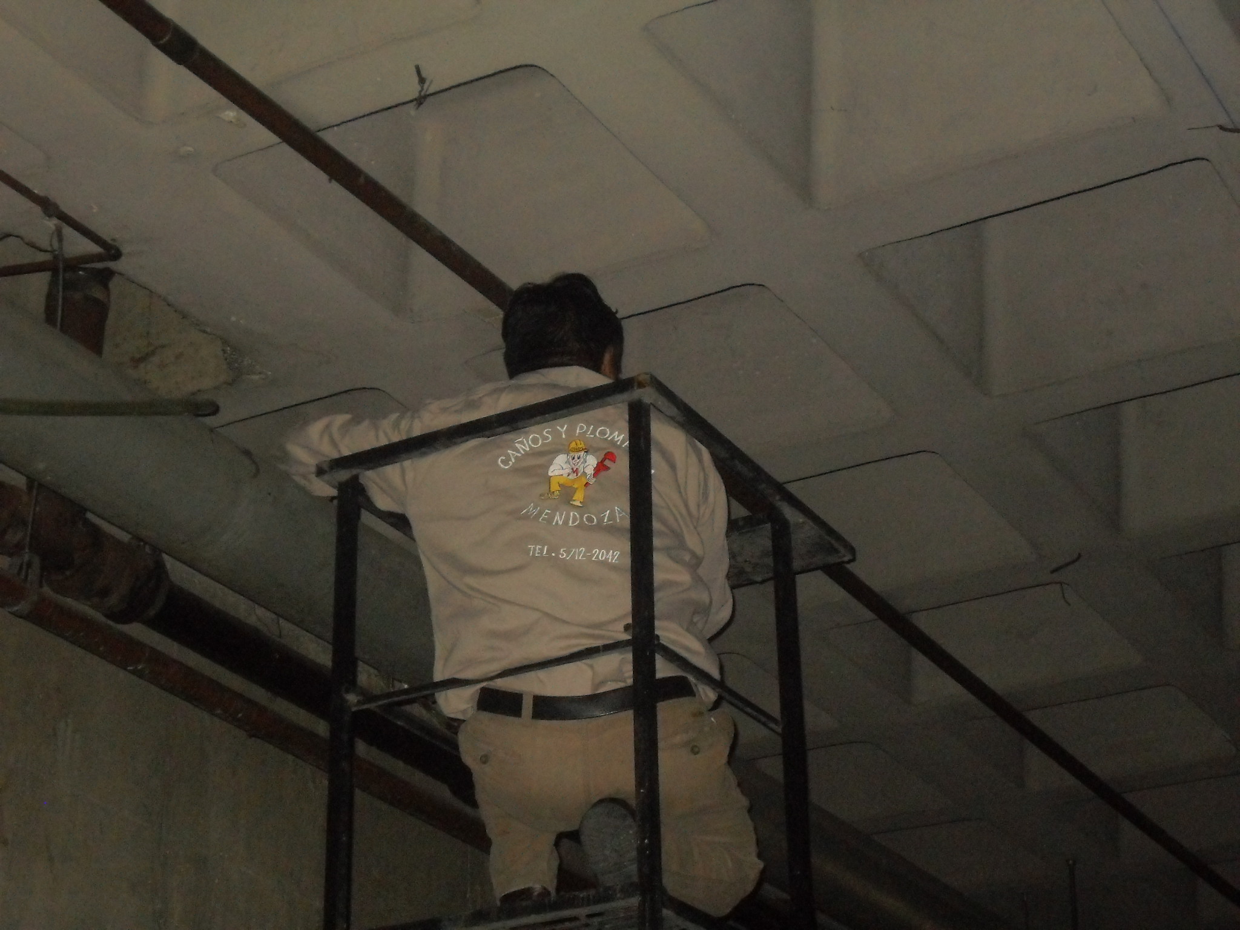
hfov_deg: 26.3
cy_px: 465
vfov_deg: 19.9
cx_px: 620
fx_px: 2651
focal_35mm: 74
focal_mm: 11.8
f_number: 4
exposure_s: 1/60
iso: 400
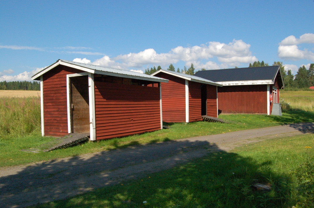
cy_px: 104
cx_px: 157
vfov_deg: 43.5
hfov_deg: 62.0
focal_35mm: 30
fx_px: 261
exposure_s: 1/800
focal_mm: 20
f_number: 14
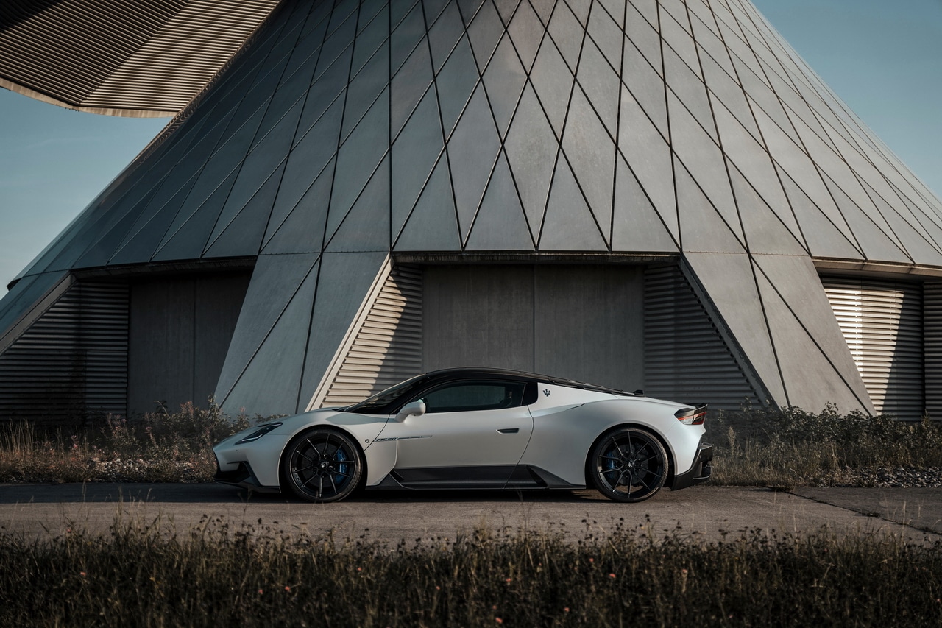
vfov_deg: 24.9
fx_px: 1421
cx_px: 471
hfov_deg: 36.7
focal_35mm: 54
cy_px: 314
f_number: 2.8
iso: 50
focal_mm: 54.3
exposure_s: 1/320
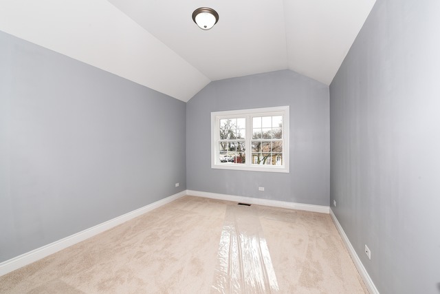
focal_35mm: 14
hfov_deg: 104.2
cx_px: 220
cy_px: 147
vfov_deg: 81.2
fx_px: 171
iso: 320
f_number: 11
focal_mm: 14
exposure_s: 1/40
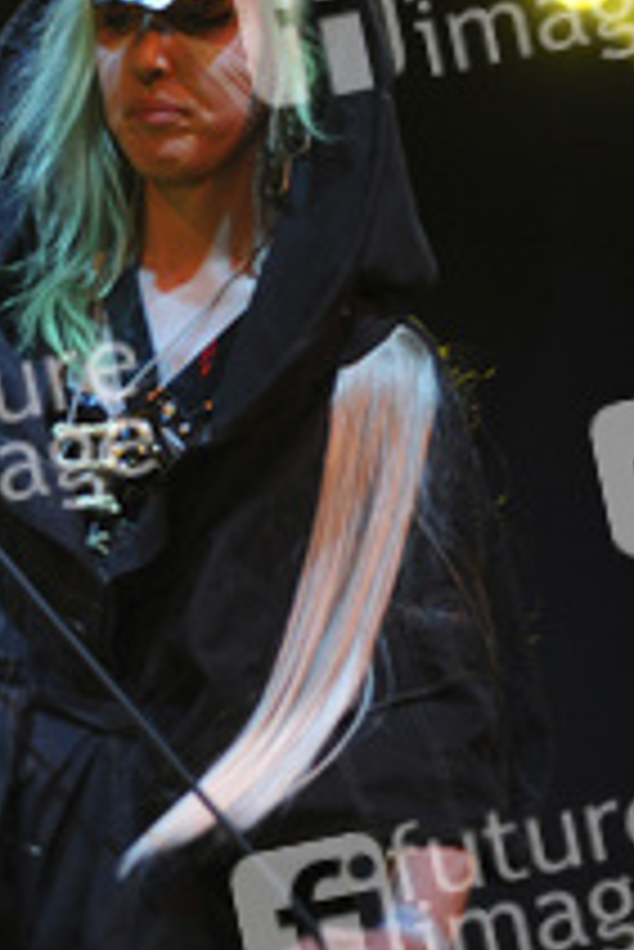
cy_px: 675
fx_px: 2505
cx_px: 56
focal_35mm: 95
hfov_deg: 14.3
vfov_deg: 21.3
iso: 2500
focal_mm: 50
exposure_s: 1/60
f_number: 1.4
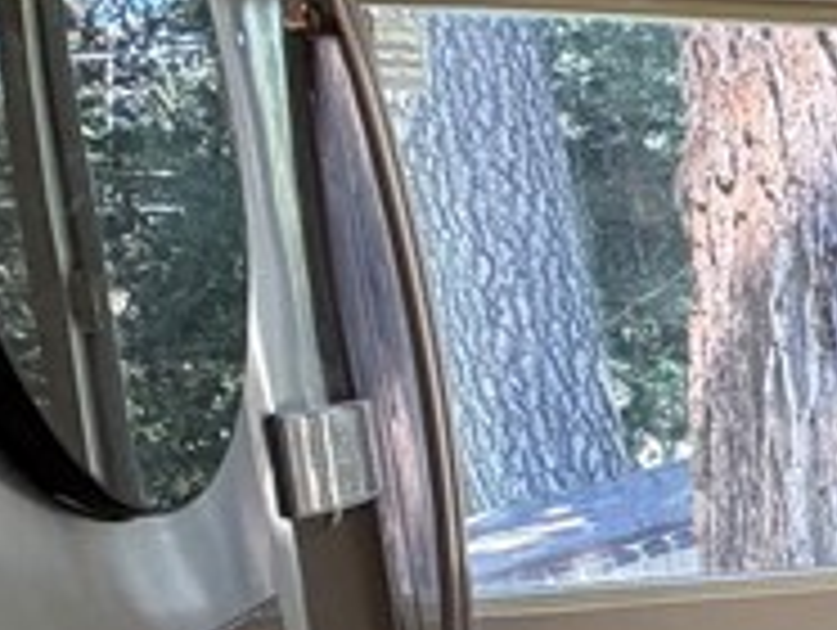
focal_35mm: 77
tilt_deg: -10.1
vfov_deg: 18.7
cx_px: 1926
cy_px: 626
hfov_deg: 15.6
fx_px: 1864
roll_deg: +0.2
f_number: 2.2
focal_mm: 2.22
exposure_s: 1/120
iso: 250
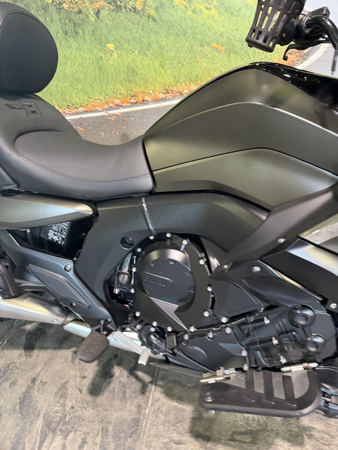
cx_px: 169
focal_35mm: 24
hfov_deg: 56.8
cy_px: 225
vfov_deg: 71.6
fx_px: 312
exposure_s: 1/60
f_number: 1.78
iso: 320
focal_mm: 6.76
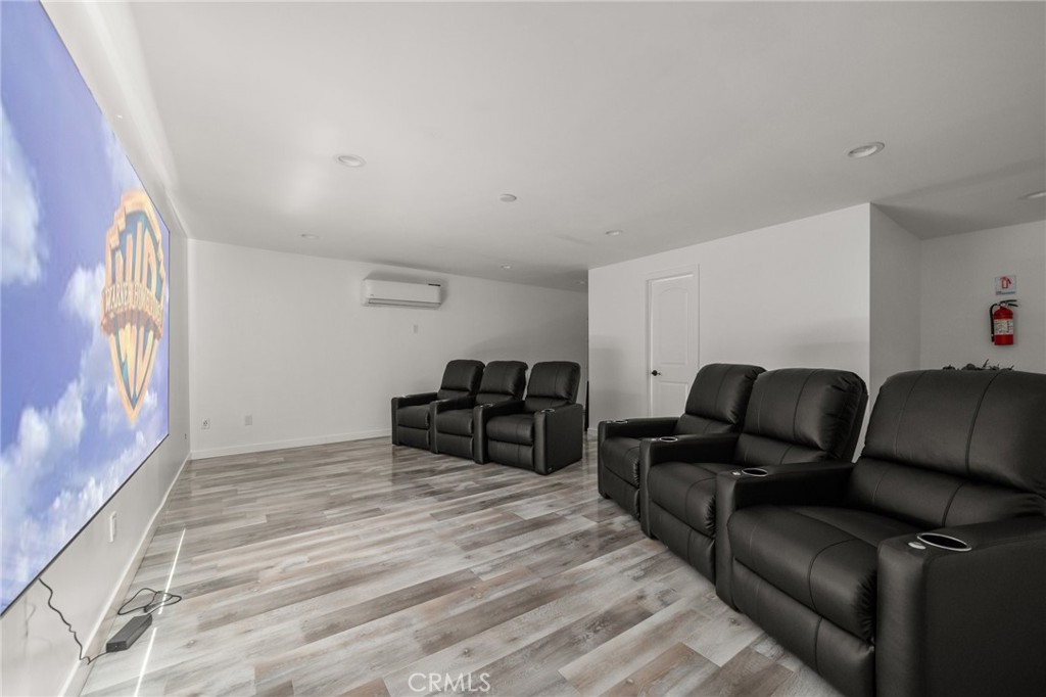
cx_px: 523
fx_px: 378
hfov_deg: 108.3
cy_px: 348
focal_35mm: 13
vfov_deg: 85.4
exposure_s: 10
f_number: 5.6
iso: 640
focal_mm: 13
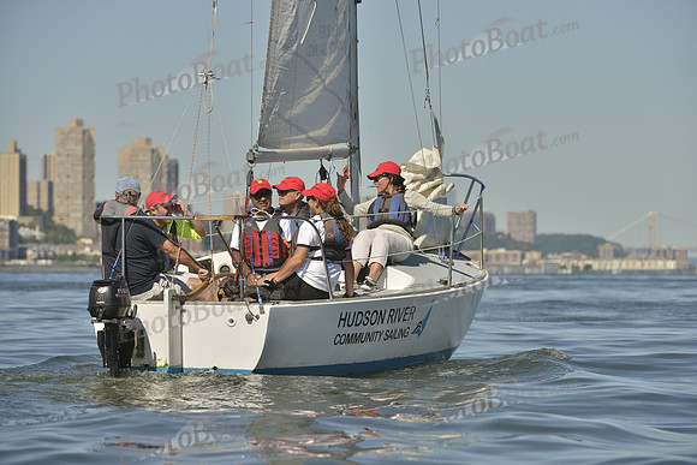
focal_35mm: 200
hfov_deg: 10.3
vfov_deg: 6.9
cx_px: 348
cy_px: 232
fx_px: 3873
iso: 200
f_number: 6.3
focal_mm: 200
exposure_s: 1/1250
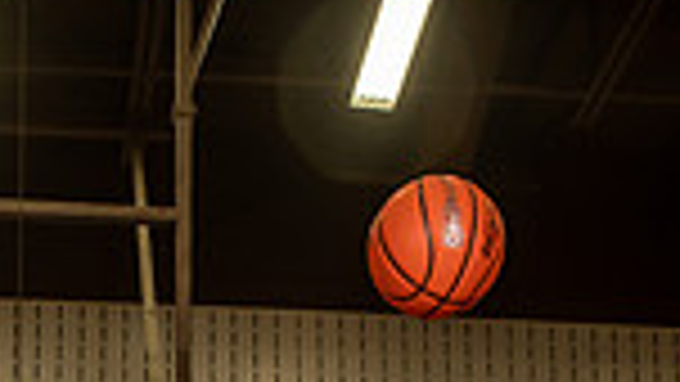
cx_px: 63
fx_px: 1461
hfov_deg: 25.4
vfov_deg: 11.8
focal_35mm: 81
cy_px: 944
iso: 640
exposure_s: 1/320
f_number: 6.3
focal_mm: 26
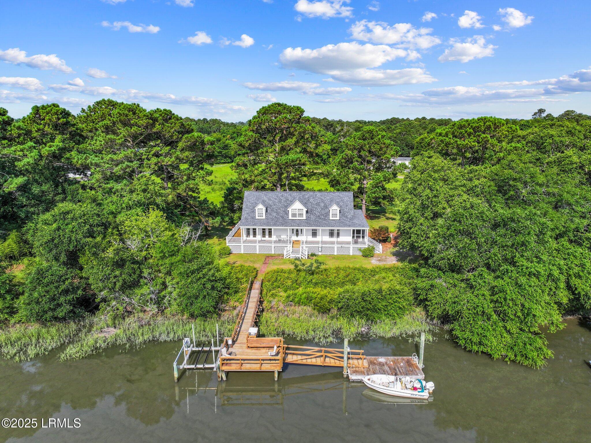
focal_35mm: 24
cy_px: 222
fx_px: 410
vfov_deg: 56.8
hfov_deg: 71.6
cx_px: 296
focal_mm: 12.29
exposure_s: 1/1600
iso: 100
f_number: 2.8
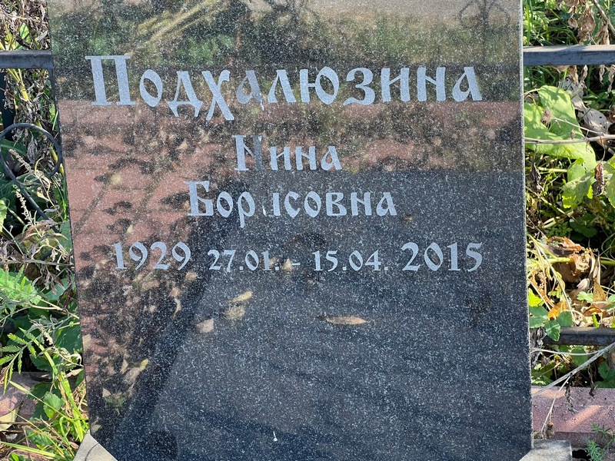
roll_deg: +1.5
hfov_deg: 25.3
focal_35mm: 77
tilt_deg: -26.3
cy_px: 230
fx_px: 1368
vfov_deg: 19.1
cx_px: 308
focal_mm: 9
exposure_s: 1/99
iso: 64
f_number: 2.8
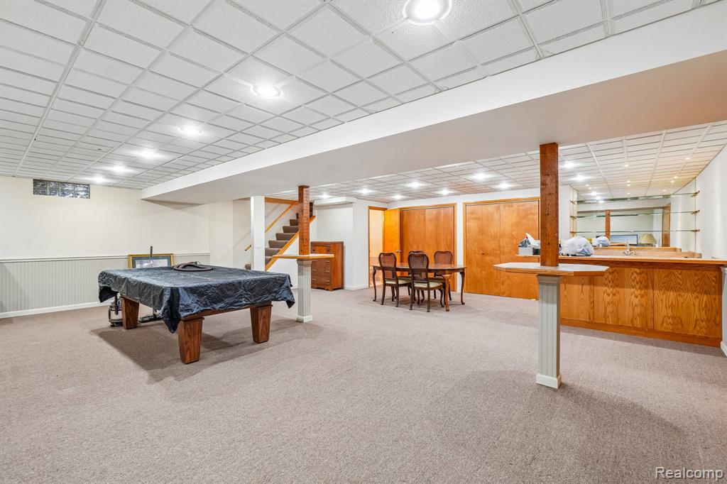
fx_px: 303
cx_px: 364
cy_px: 242
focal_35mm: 15
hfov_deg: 100.4
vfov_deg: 77.3
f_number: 8
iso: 400
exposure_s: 1/8
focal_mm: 10
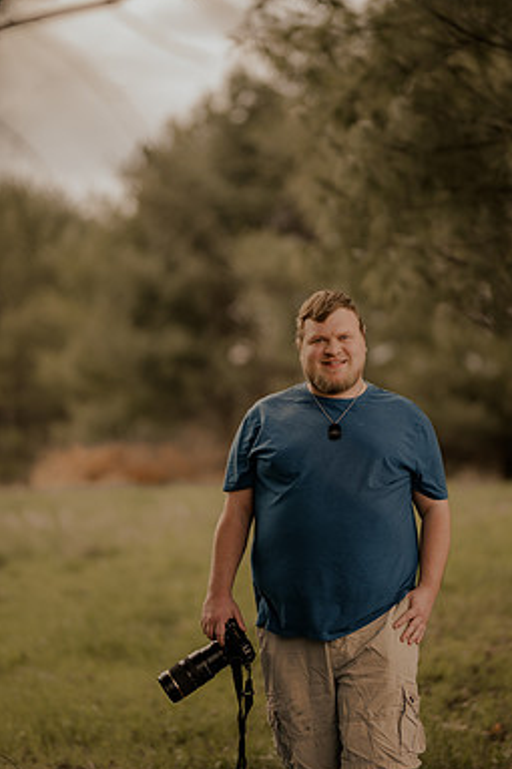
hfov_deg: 13.7
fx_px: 2135
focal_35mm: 100
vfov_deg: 20.4
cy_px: 347
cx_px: 299
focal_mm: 85
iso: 125
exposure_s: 1/1250
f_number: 1.4
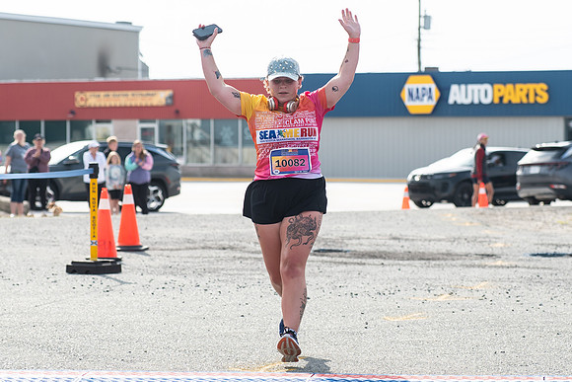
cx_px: 286
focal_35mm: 146
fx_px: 2316
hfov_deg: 14.1
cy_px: 130
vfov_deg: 9.4
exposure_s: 1/1600
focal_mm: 86
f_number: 4.5
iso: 250
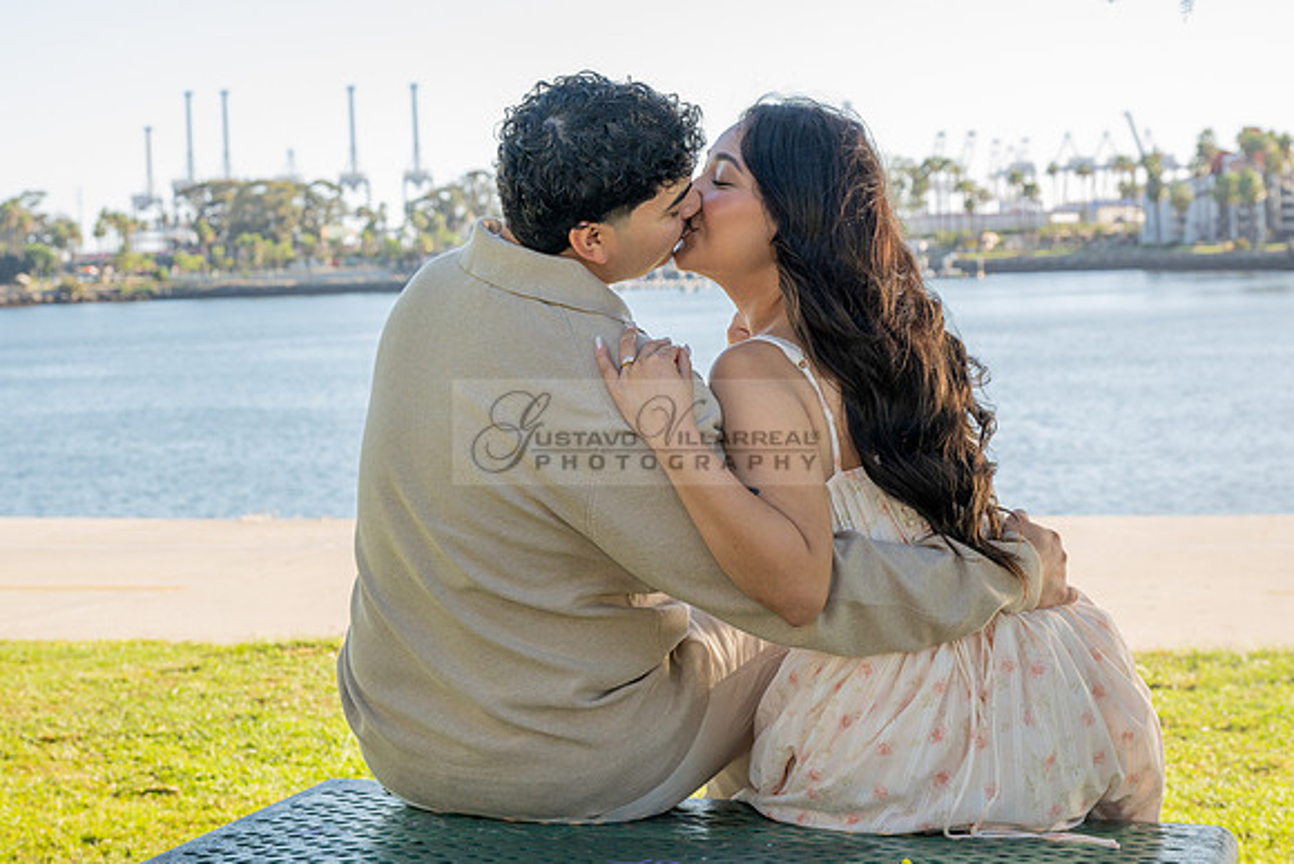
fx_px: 2347
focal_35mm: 65
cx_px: 541
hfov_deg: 30.8
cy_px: 376
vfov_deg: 20.8
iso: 200
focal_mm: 56
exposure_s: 1/200
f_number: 6.3
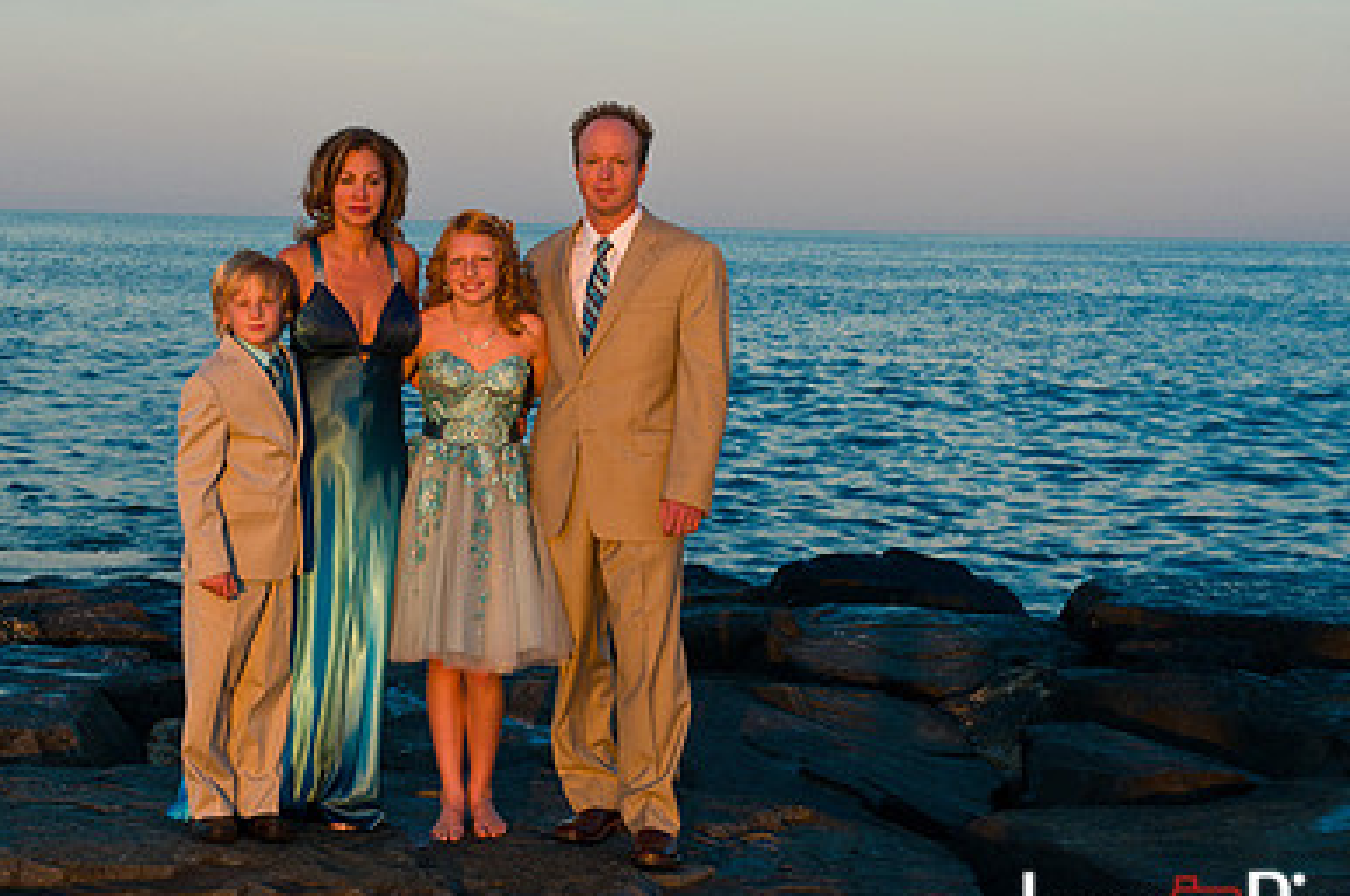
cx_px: 464
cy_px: 384
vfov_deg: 17.4
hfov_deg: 25.9
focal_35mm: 78
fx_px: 2921
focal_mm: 52
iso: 200
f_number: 6.3
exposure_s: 1/200
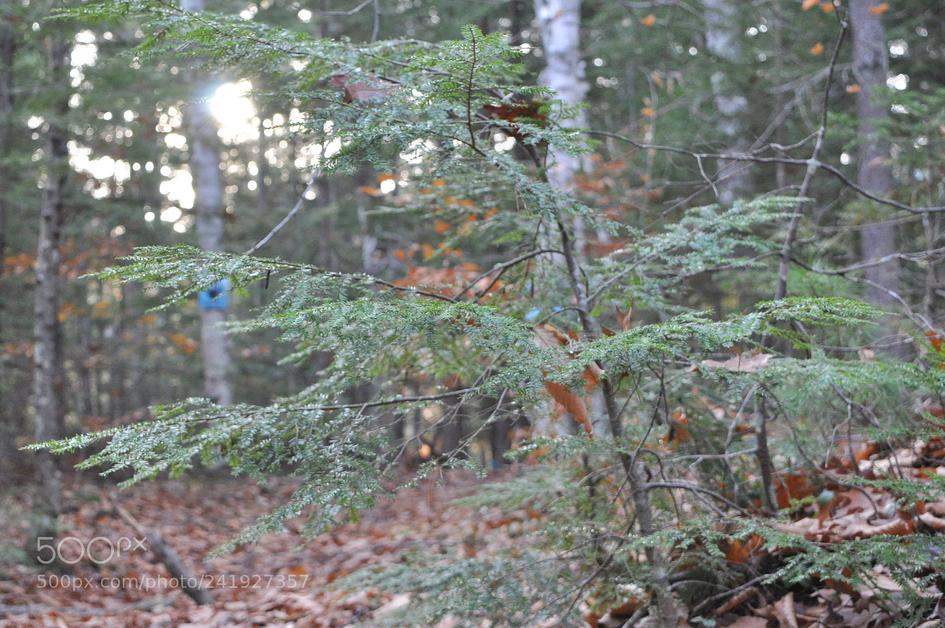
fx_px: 1770
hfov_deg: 29.9
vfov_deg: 20.1
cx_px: 472
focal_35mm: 68
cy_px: 314
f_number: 7.1
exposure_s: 1/200
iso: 1600
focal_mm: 45
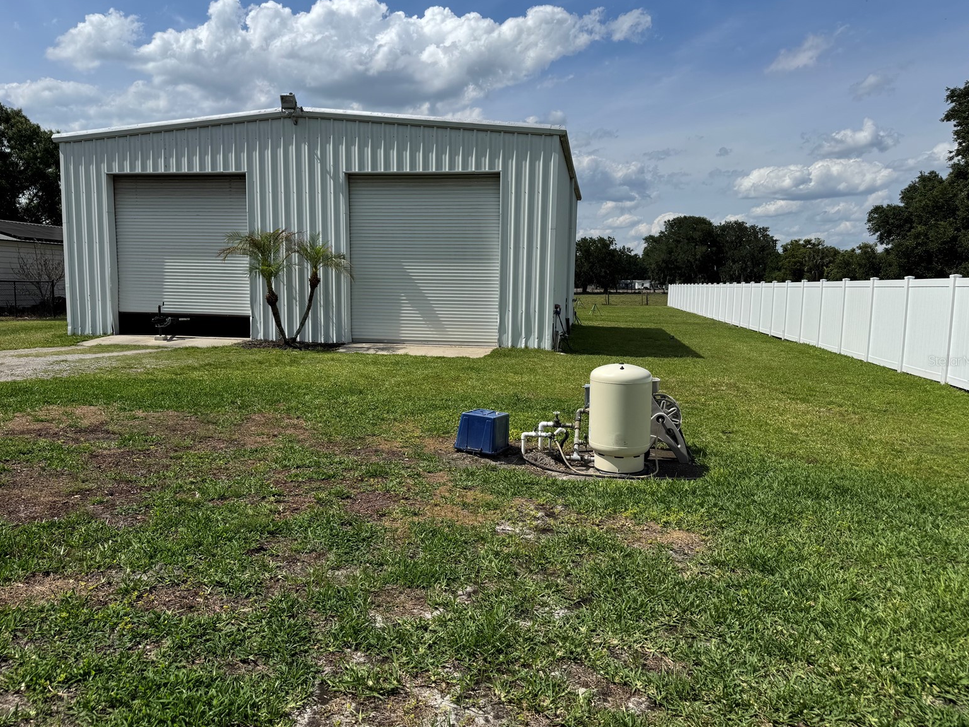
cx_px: 483
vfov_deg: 54.9
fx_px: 700
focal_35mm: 25
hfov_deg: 69.4
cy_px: 360
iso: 80
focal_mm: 6.76
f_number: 1.78
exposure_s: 1/7937
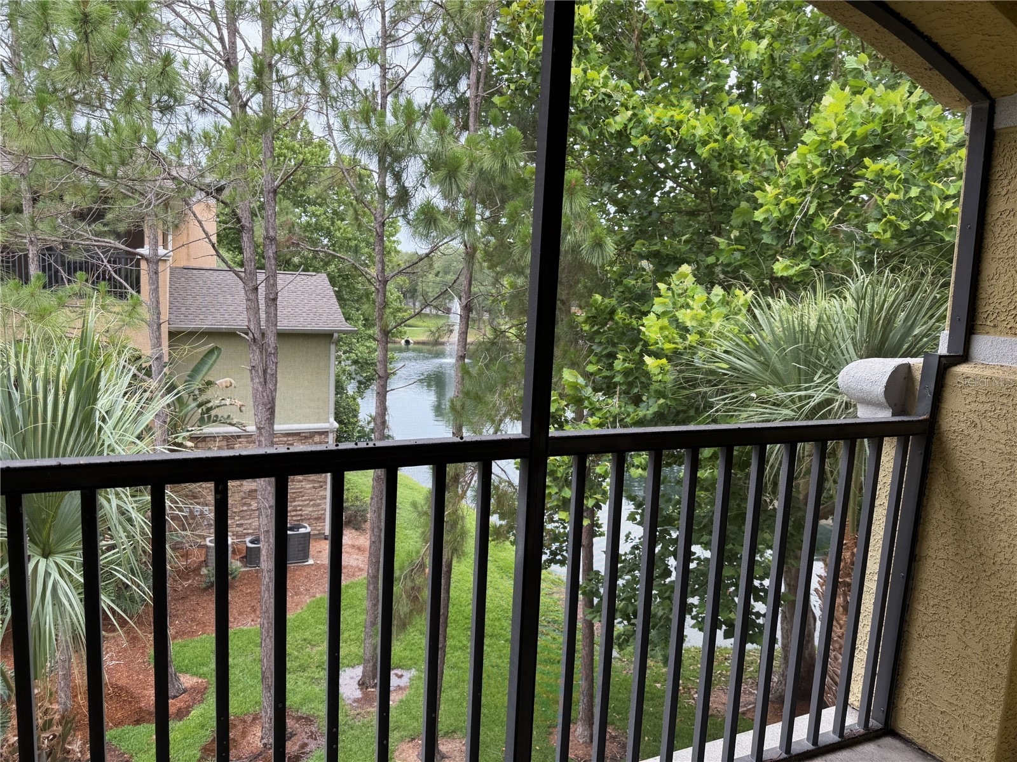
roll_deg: -3.7
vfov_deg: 56.8
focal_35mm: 24
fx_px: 705
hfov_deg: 71.6
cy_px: 381
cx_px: 508
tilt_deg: -7.7
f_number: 1.78
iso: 100
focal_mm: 6.76
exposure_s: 1/327
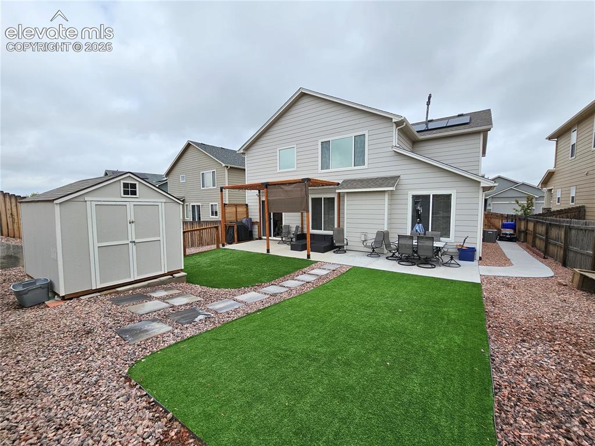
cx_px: 298
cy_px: 223
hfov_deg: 106.2
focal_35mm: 13
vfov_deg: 89.9
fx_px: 223
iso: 50
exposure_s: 1/2497
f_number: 2.2
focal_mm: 2.2
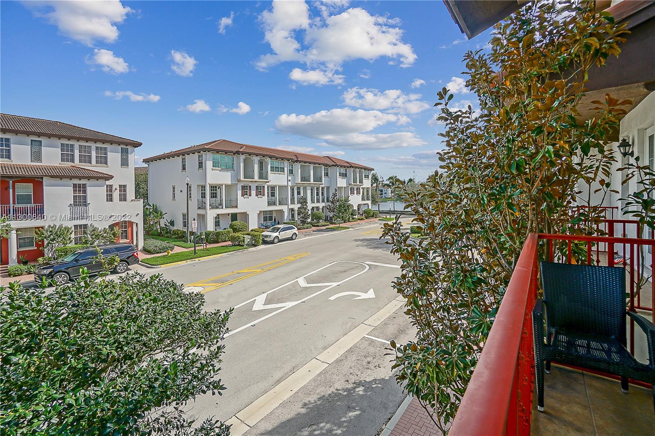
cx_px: 328
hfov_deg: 100.4
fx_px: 273
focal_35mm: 15
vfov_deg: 77.3
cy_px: 218
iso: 200
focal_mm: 10
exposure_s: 1/800
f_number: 7.1
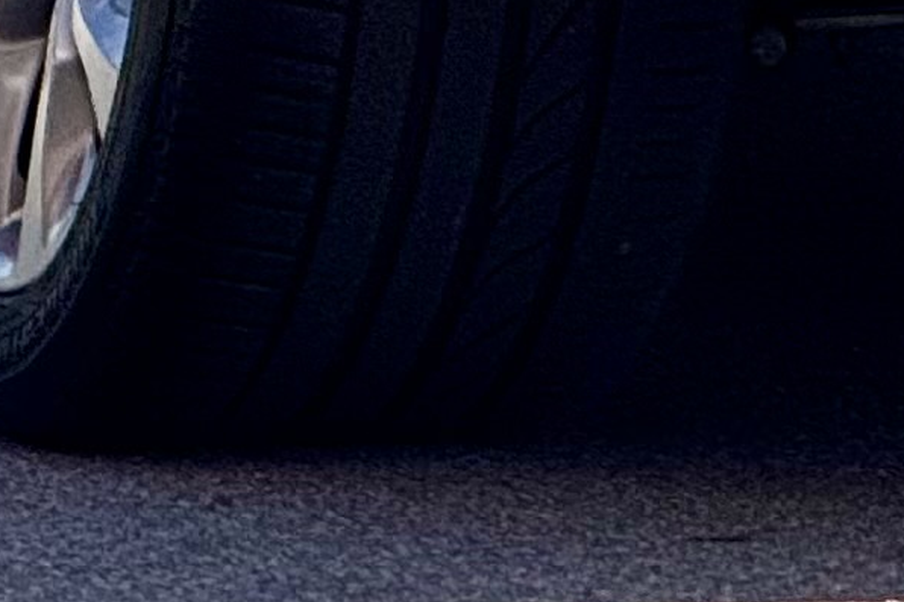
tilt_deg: -2.5
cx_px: 1218
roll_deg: +1.2
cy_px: -1315
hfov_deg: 2.4
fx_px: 21212
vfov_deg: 1.6
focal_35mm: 845
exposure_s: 1/1114
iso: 50
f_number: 2.8
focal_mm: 15.66
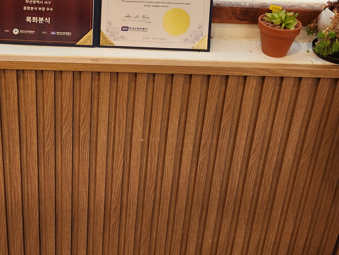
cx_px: 123
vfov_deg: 28.1
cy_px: 30
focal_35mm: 50
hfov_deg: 37.9
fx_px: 490
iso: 100
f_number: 1.8
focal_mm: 5.4
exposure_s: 1/120
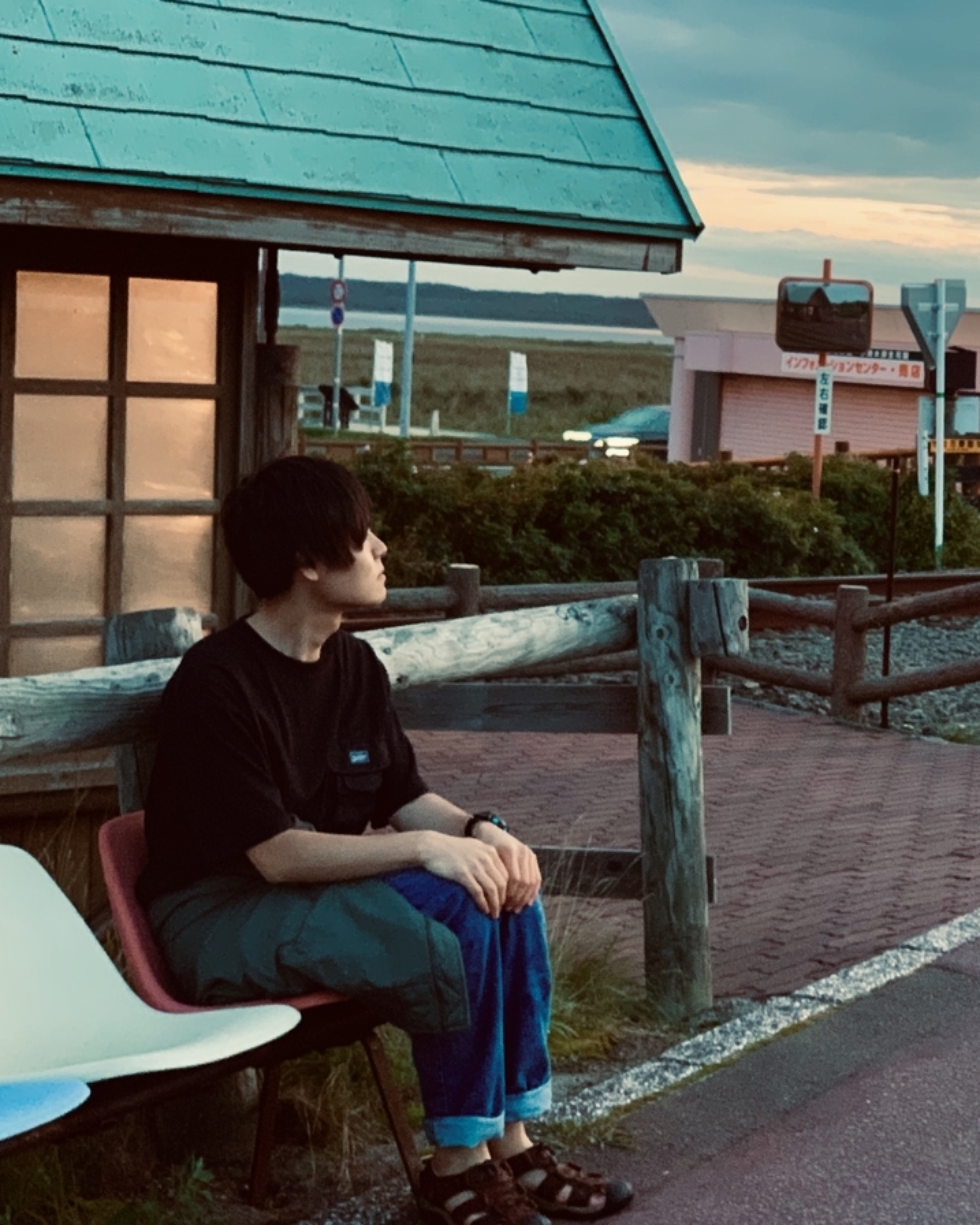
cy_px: 612
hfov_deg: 22.2
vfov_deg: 27.9
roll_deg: -3.8
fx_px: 2465
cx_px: 794
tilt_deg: -6.5
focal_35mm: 68
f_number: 2.4
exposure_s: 1/30
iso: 640
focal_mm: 6
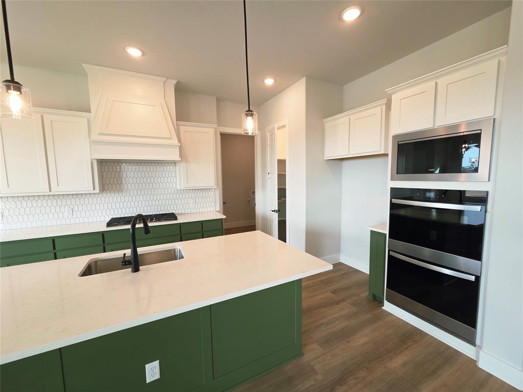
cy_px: 196
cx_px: 262
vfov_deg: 89.9
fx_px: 196
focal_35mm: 13
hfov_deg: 106.2
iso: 160
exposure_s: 1/120
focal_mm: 2.2
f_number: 2.2
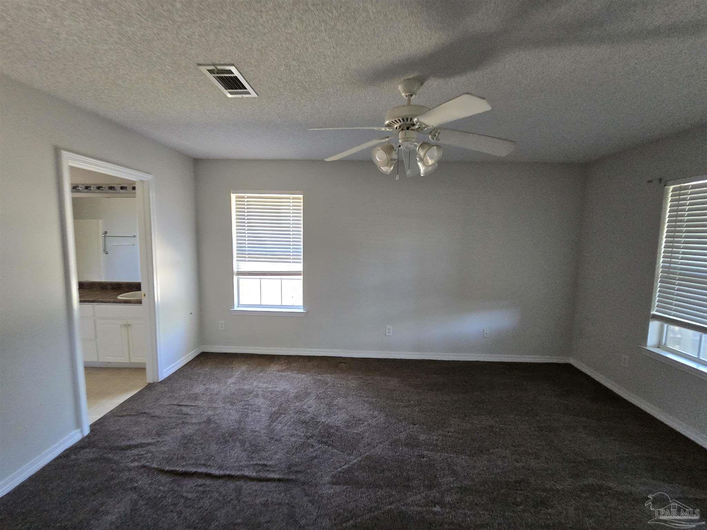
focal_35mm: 13
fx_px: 266
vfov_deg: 89.9
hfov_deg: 106.2
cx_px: 354
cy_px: 265
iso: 500
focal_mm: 2.2
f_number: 2.2
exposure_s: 1/60
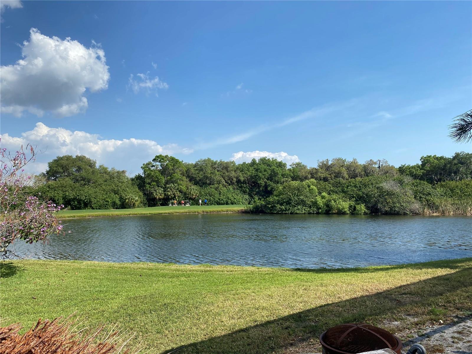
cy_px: 177
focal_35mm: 26
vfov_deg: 53.1
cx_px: 236
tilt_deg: +4.2
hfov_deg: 67.3
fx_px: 355
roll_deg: +0.7
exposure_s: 1/3135
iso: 32
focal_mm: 4.25
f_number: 1.8
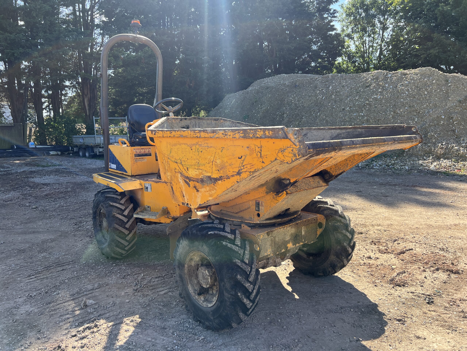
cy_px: 176
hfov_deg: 67.3
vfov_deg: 53.1
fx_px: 351
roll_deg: +0.4
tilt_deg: -5.1
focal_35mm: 26
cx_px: 234
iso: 50
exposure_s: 1/932
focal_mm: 5.7
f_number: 1.5
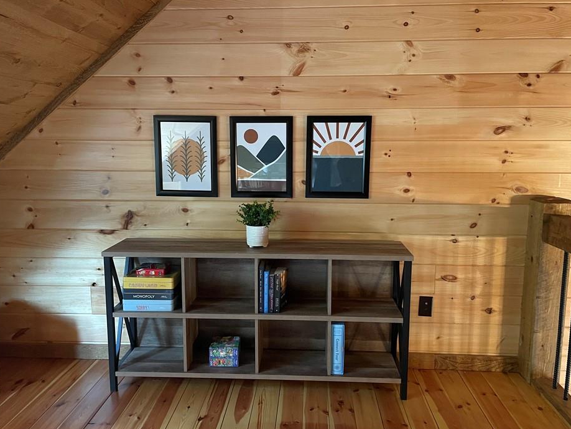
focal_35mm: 29
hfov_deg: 61.6
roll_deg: +0.8
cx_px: 280
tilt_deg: -9.1
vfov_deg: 48.2
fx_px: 478
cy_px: 217
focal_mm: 4.2
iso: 800
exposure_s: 1/30
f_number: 1.6
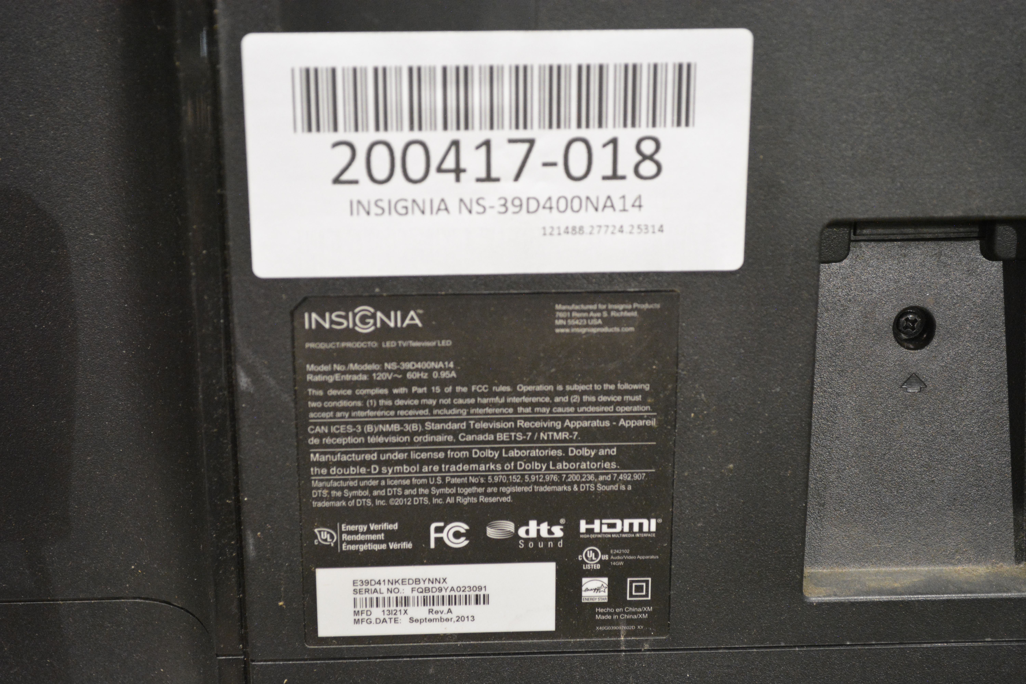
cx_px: 513
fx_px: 1881
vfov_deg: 20.6
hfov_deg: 30.5
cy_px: 342
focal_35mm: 66
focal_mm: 44
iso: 3200
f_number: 5.3
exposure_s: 1/30
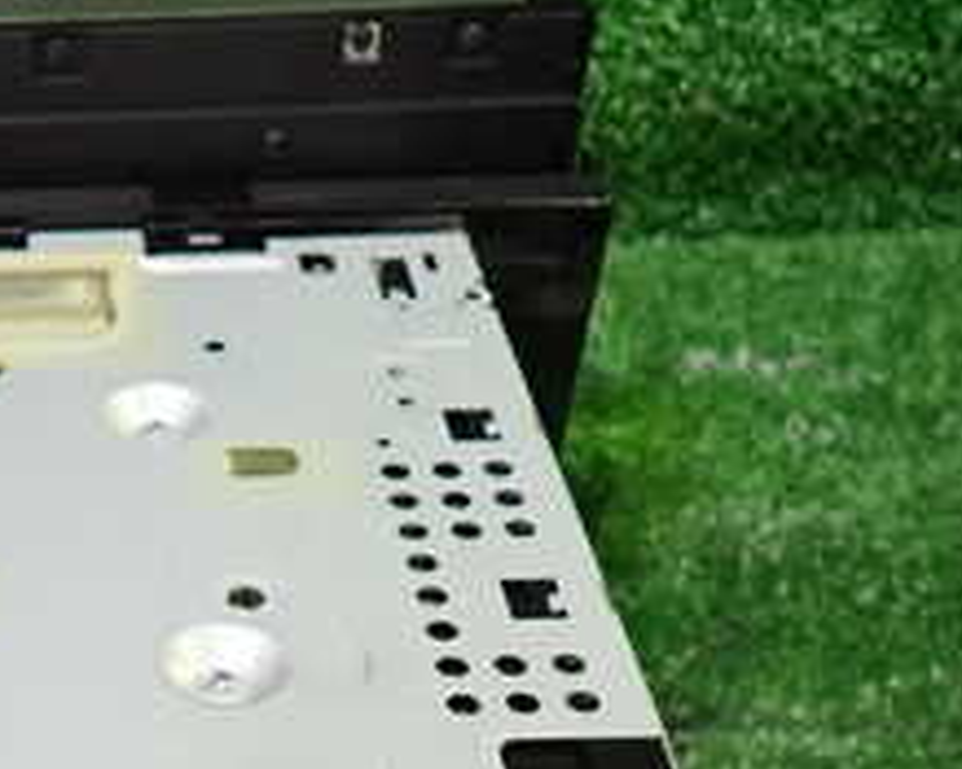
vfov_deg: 22.0
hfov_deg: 26.3
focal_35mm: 67
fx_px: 1907
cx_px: -75
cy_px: 760
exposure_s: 1/30
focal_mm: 4.5
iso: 320
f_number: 2
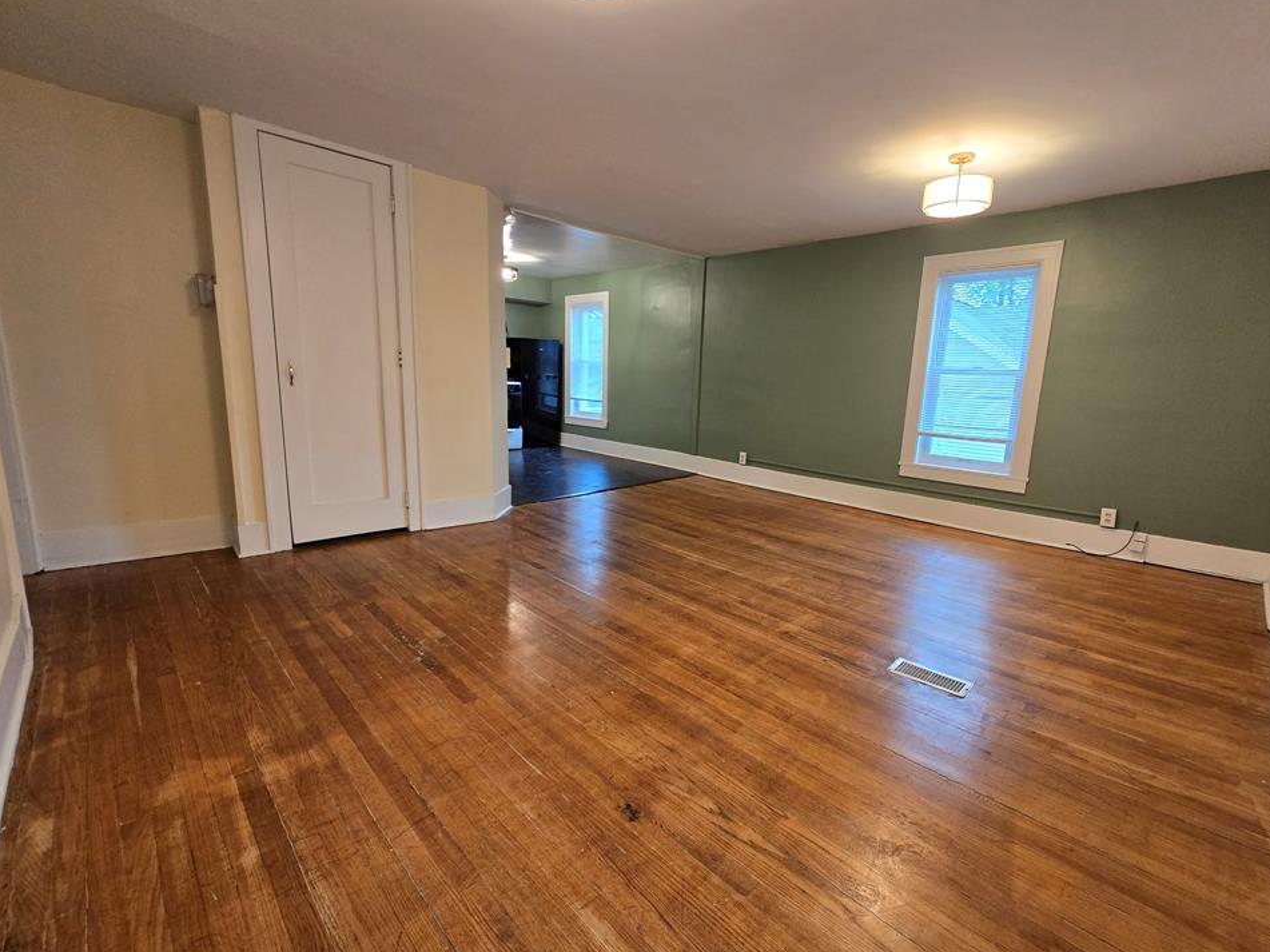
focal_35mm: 14
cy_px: 485
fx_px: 514
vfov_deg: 85.7
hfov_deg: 102.0
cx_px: 660
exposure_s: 1/60
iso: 250
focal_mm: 2.2
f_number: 2.2
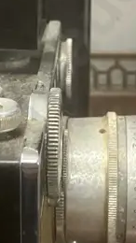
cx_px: 49
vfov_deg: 17.8
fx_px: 770
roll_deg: +1.3
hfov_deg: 10.1
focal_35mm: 120
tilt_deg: -17.2
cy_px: 83
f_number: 1.8
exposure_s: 1/33
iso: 320
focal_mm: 3.99
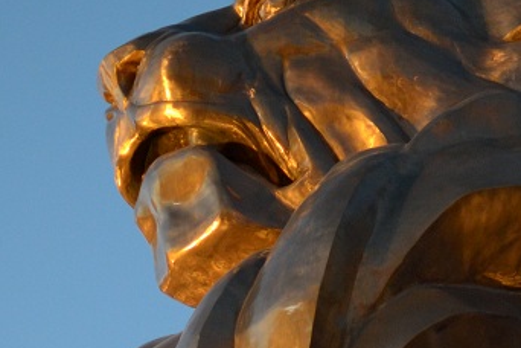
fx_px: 2557
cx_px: 608
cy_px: 383
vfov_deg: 7.7
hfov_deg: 11.4
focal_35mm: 177
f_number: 1.8
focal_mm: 35
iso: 560
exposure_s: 1/100
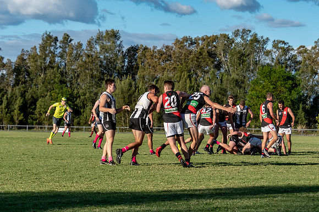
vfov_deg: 10.7
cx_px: 141
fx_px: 1136
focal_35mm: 128
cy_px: 114
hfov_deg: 16.0
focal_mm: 75
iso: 800
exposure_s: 1/4000
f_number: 6.3
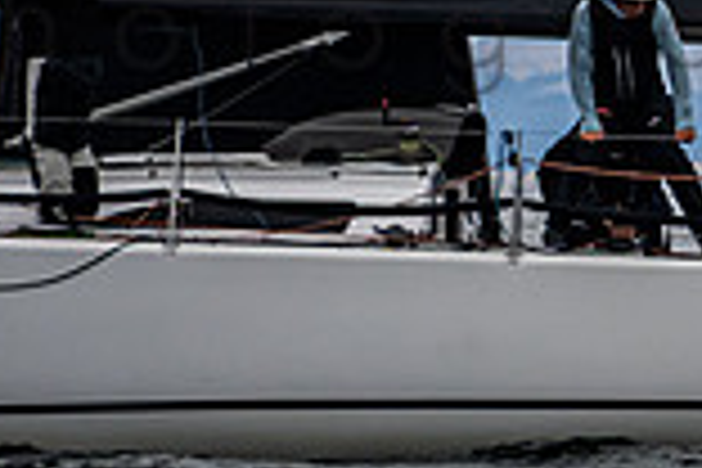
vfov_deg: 1.0
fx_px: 27142
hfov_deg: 1.5
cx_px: 1052
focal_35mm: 1392
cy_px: -193
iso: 640
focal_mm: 330
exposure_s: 1/3200
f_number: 8
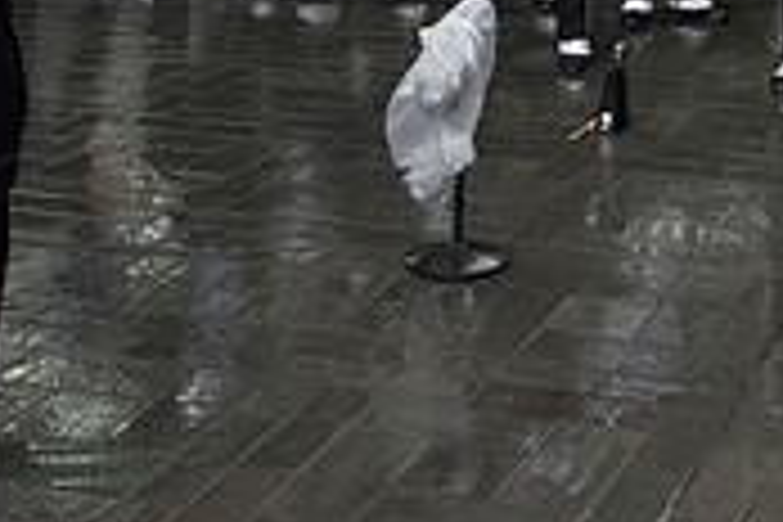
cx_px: 810
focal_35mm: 80
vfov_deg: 15.4
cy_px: -317
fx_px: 1740
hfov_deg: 24.1
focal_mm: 24
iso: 10000
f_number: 2.8
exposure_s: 1/4000
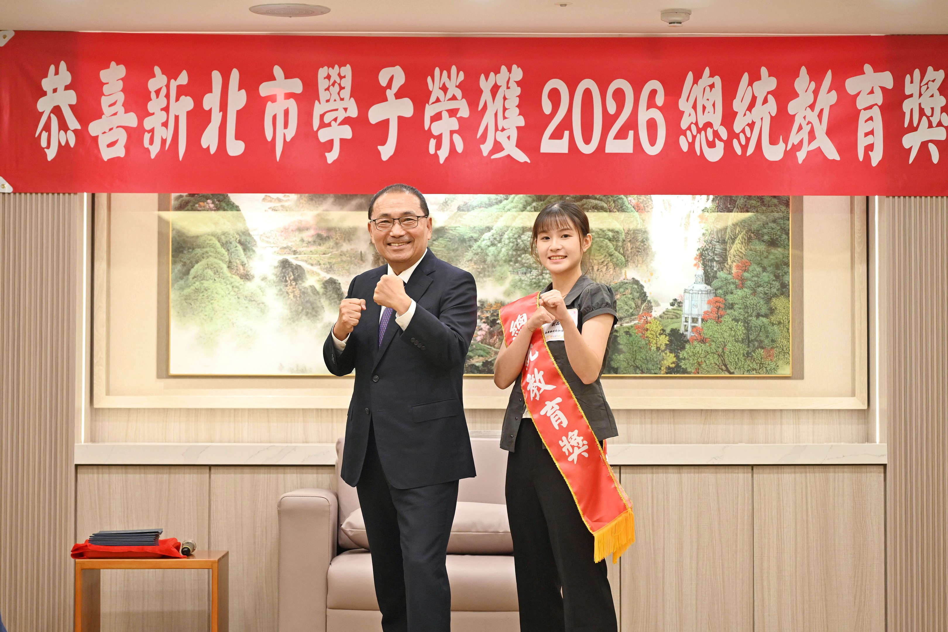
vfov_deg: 15.0
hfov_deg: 22.4
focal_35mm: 91
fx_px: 2396
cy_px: 316
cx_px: 474
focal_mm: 91
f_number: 4
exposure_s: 1/125
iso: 1000
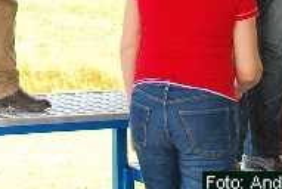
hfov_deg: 11.4
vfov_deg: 7.7
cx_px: -90
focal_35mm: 176
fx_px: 1378
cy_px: -121
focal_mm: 35
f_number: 5.6
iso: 100
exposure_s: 1/50
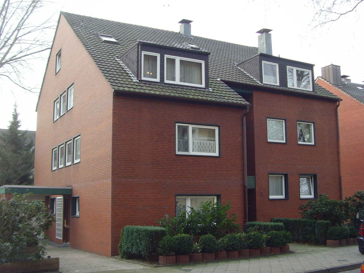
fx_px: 463
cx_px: 195
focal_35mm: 44
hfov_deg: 42.9
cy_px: 141
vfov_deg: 32.9
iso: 100
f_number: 3.5
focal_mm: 6.6
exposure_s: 1/90
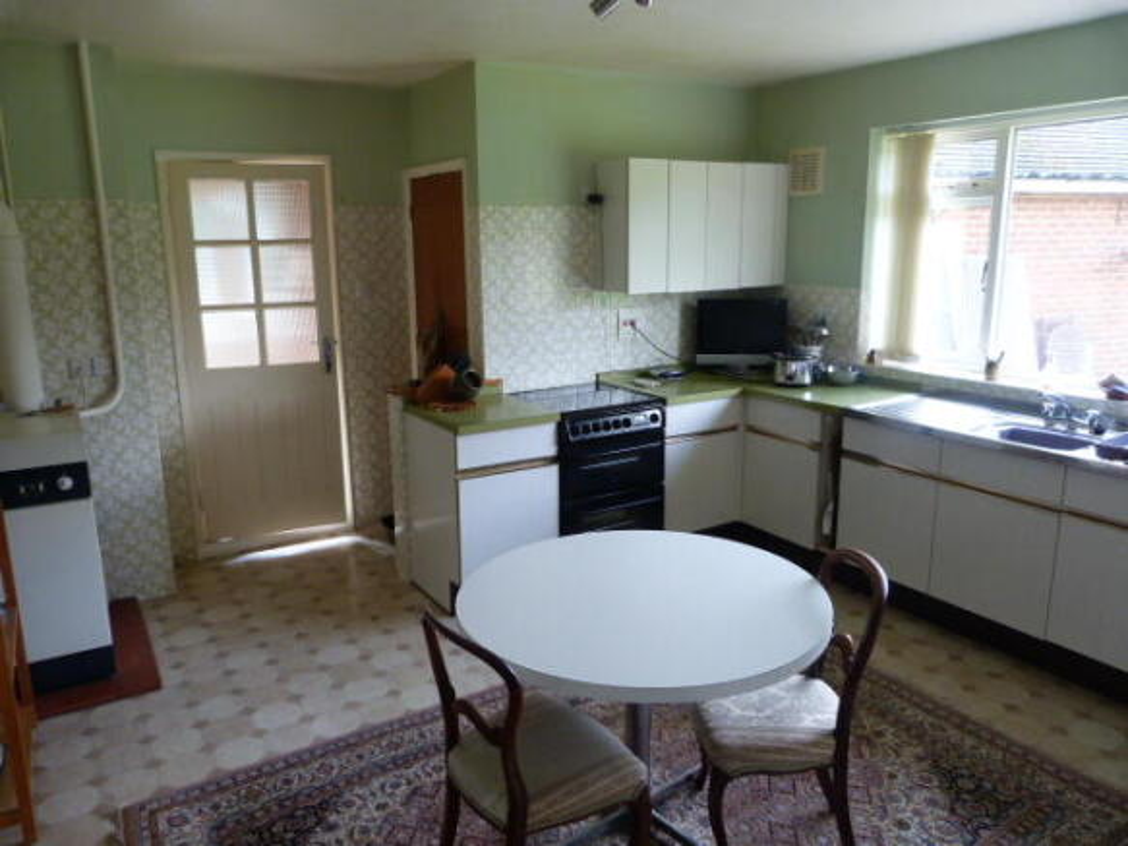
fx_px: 814
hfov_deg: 69.4
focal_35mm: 25
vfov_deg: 54.9
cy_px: 423
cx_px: 564
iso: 200
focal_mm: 4.5
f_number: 2.8
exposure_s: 1/60
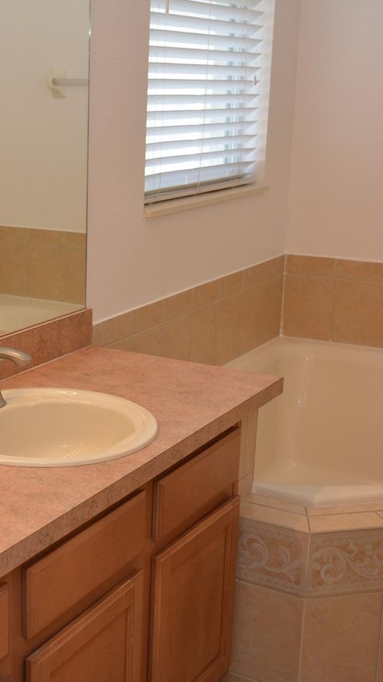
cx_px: 17
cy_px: 339
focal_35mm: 55
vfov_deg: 38.0
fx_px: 989
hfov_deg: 21.3
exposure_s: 1/100
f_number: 5
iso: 200
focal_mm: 23
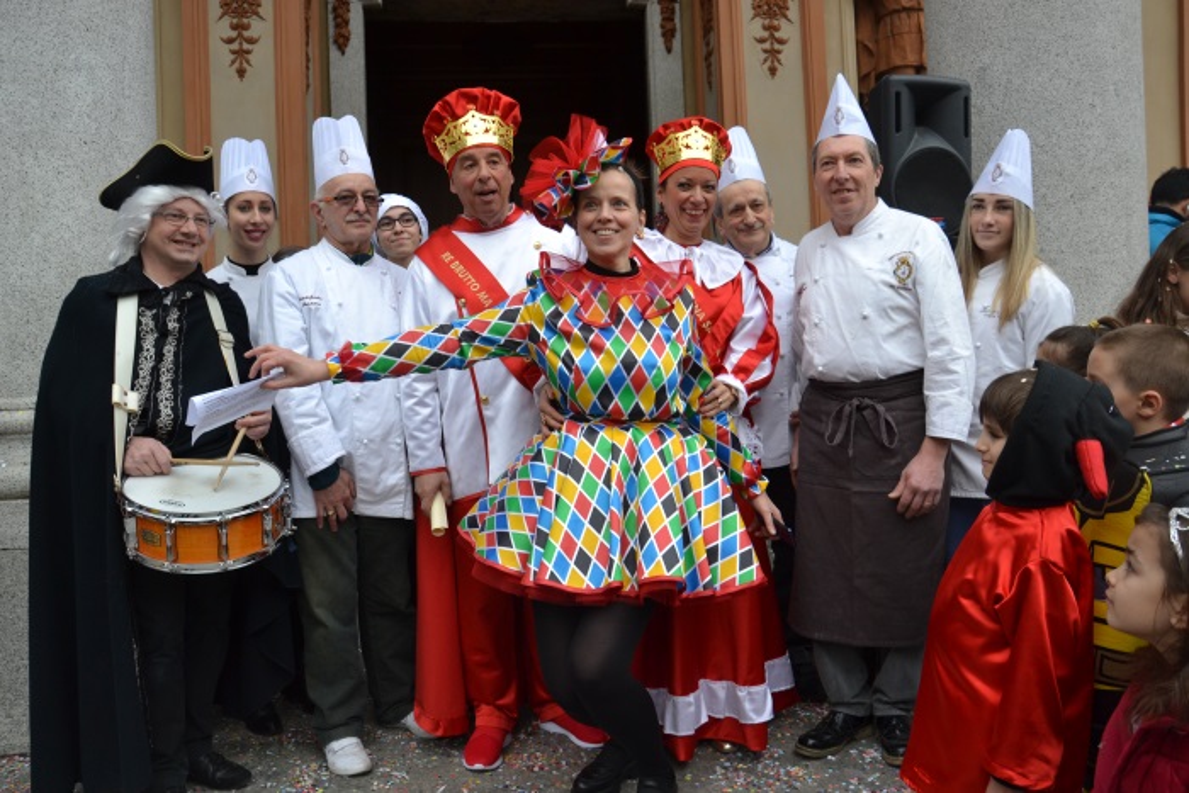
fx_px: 892
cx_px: 594
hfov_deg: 67.4
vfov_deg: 47.9
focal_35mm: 27
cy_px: 396
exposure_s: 1/125
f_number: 5.6
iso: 320
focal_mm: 18
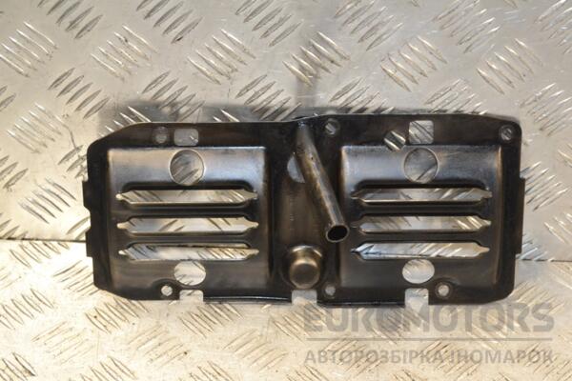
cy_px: 190
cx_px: 286
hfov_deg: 24.6
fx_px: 1311
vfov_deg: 16.6
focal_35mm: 82
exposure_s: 1/200
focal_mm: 55
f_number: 9
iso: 3200
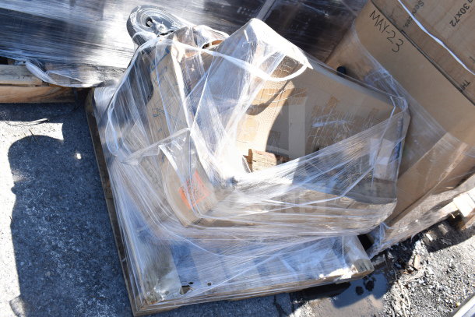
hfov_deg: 57.2
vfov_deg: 40.0
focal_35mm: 33
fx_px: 435
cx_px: 238
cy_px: 158
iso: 200
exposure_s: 1/200
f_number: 7.1
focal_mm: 22
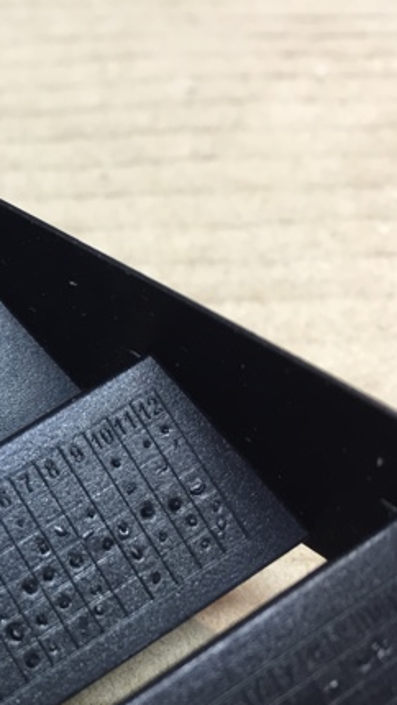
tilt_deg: -46.2
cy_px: 389
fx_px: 879
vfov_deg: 43.7
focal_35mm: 47
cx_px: -94
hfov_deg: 23.1
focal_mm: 4.15
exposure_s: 1/33
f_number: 2.2
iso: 125
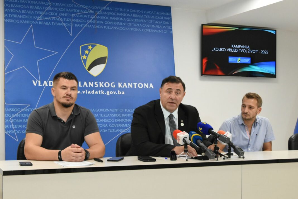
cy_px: 100
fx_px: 497
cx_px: 149
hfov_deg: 33.4
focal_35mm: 60
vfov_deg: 22.6
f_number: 8
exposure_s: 1/100
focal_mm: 40
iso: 4000
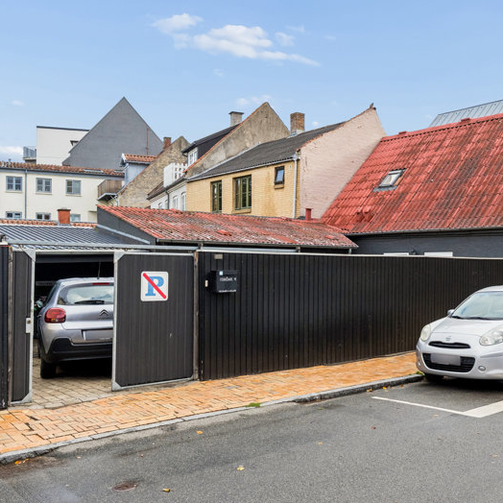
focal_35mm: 36
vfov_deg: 46.1
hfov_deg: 45.6
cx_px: 321
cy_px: 255
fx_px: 591
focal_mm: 18.5
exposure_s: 1/320
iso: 640
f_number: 8
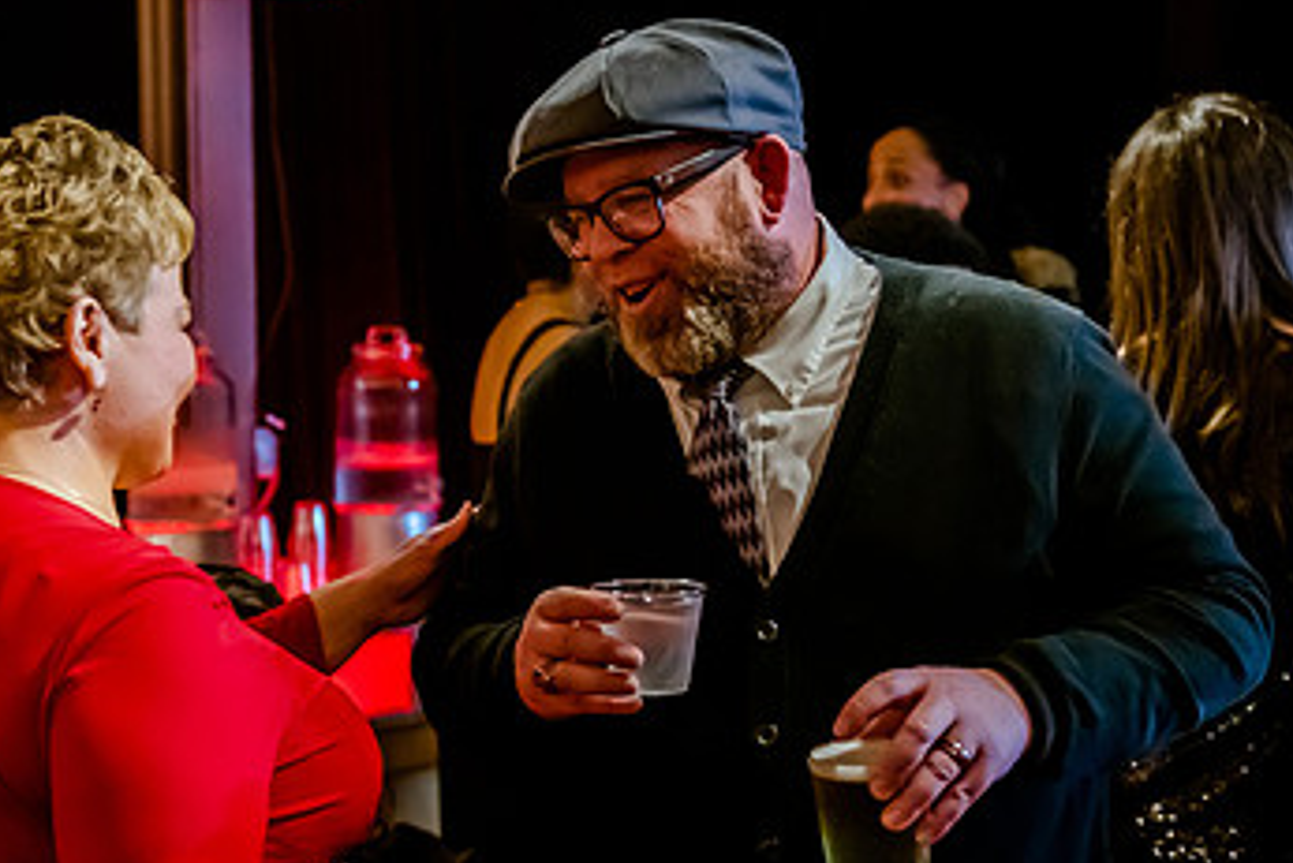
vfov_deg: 17.5
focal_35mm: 78
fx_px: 2803
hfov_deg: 25.9
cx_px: 523
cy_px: 365
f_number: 2.8
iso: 4000
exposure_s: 1/160
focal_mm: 40
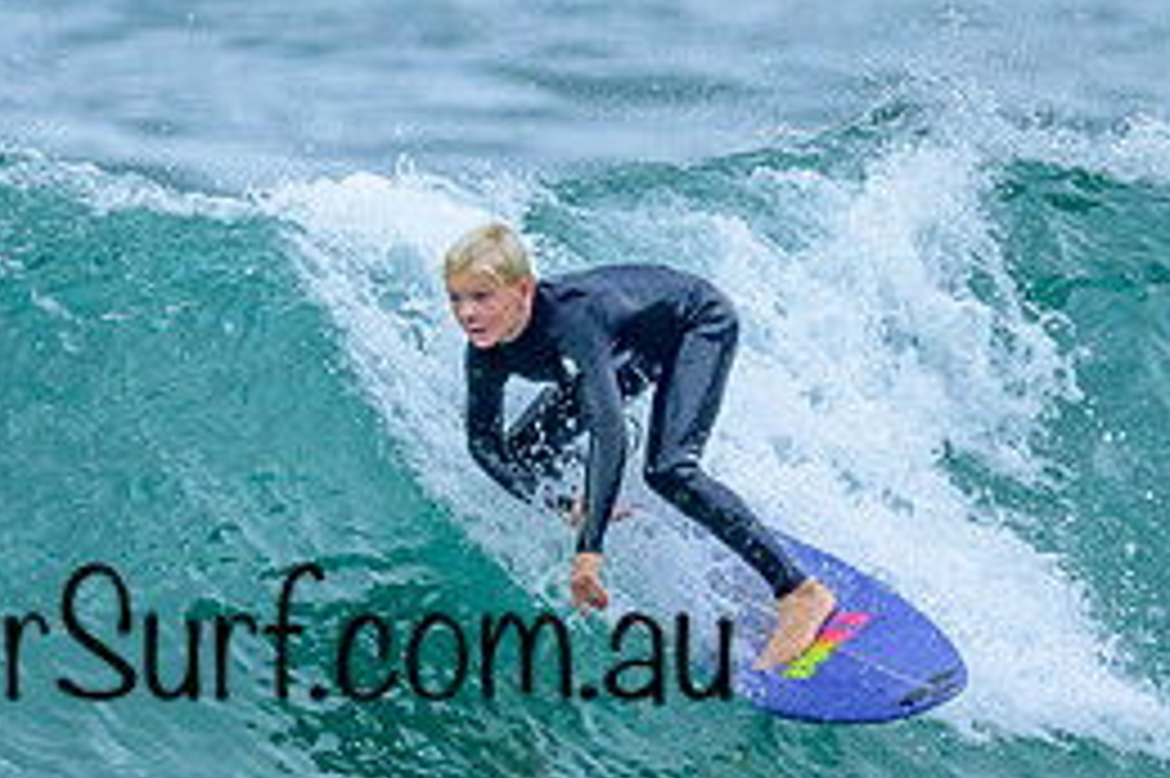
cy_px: 276
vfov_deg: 0.6
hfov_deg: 0.8
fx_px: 79377
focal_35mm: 2444
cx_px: 270
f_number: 6.3
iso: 2000
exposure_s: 1/3200
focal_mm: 800
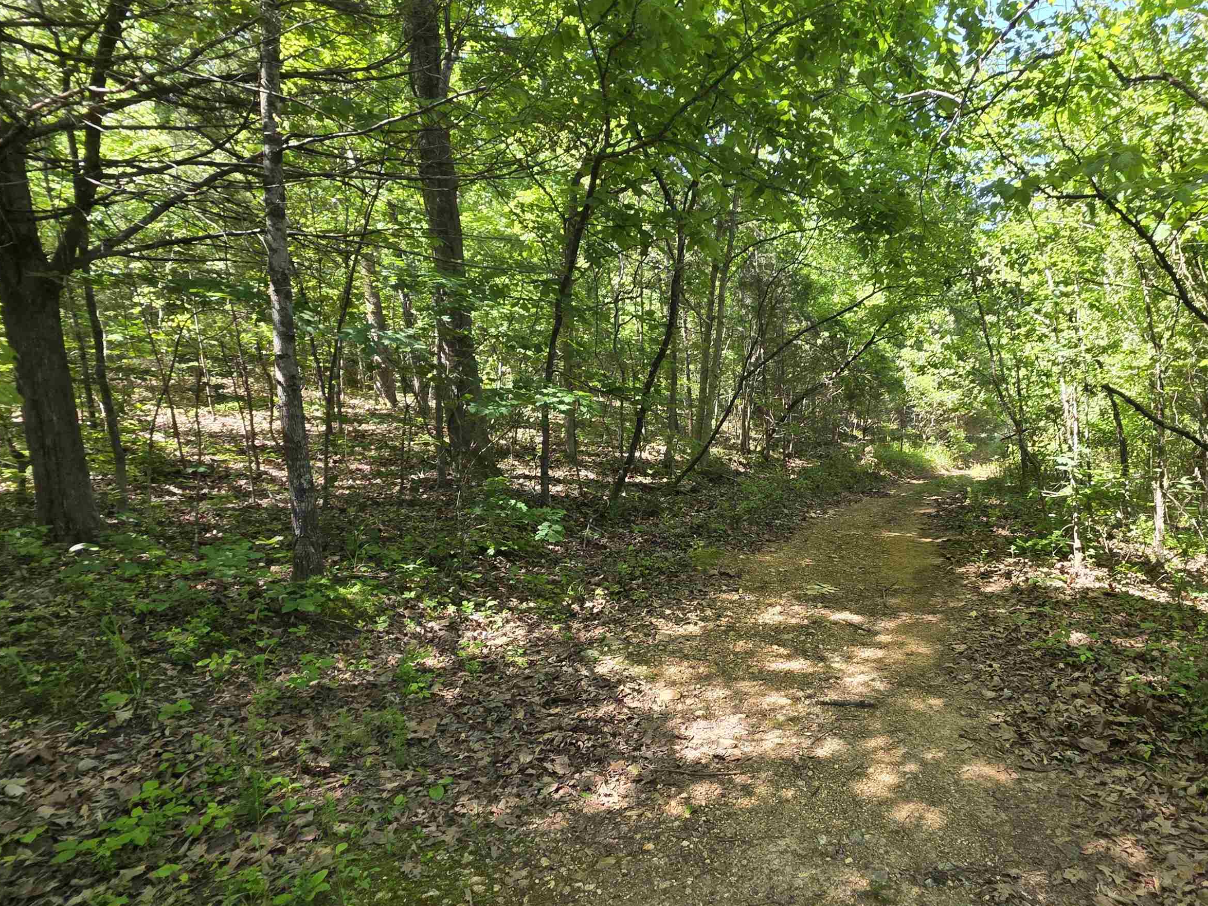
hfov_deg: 88.7
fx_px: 593
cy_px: 517
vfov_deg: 74.3
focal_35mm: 17
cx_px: 774
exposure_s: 1/120
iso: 50
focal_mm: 2.2
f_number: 1.9
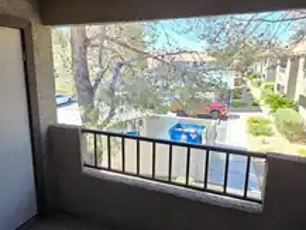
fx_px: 212
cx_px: 138
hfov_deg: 71.4
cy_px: 111
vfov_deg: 56.9
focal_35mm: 24
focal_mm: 2.2
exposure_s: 1/120
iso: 64
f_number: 2.2
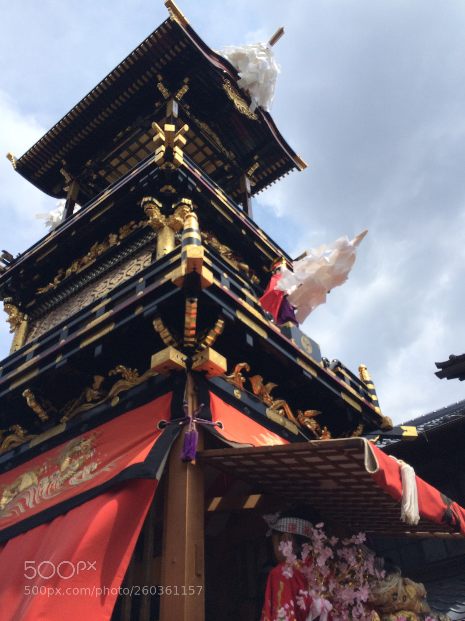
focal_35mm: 30
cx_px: 232
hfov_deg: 46.8
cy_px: 310
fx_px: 537
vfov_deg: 60.0
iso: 40
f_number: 2.2
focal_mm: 4.12
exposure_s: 1/2160
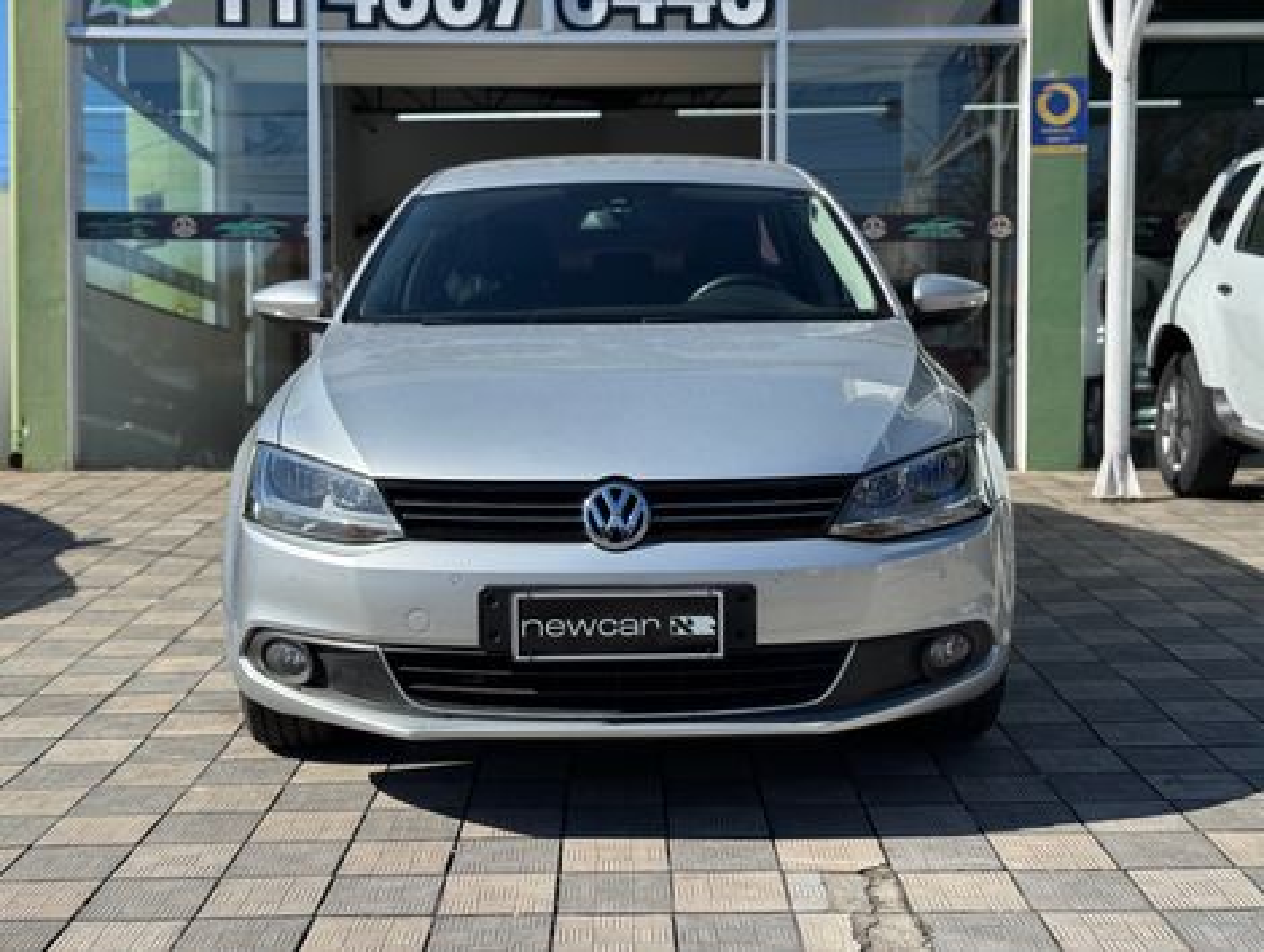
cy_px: 476
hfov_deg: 39.6
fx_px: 1755
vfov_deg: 30.3
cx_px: 632
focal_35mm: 48
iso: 64
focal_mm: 6.76
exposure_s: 1/4608
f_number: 1.78
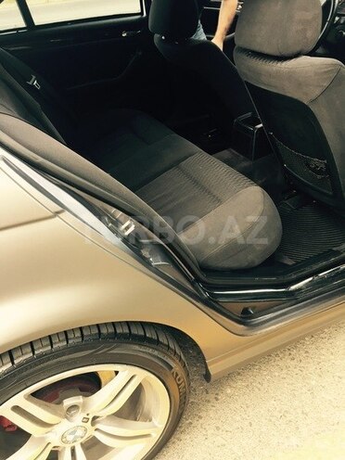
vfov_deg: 61.7
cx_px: 172
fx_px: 385
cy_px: 230
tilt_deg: -36.1
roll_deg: +2.7
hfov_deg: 48.2
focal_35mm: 29
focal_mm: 4.15
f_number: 2.2
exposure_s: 1/33
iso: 32
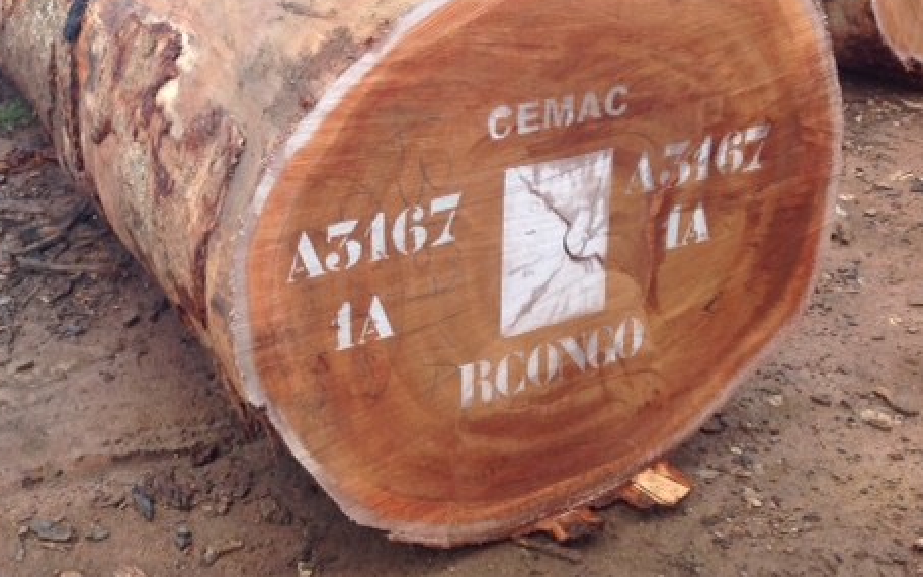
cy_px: 162
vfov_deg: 24.7
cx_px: 293
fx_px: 1308
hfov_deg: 38.3
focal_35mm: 52
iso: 50
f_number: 2.4
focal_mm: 4.28
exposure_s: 1/183
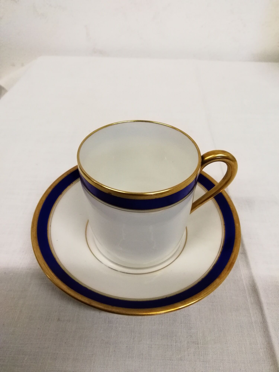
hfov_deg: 56.8
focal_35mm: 24
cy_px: 186
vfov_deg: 71.6
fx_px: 258
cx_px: 140
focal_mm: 2.38
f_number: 2.2
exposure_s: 1/50
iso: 80
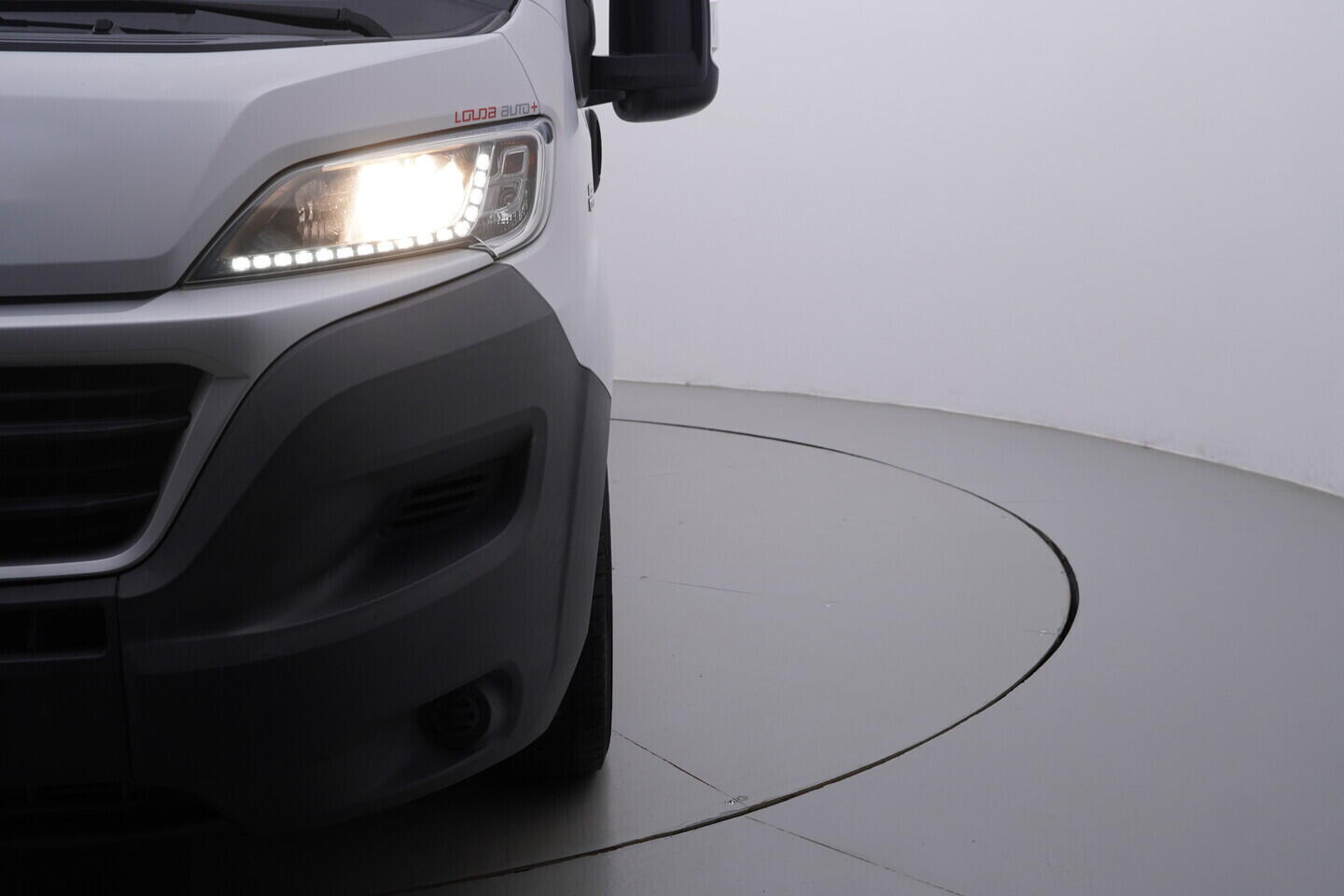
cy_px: 448
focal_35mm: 36
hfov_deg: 53.1
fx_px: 1344
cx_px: 672
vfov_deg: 36.9
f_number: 4.5
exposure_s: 1/100
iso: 125
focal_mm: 24
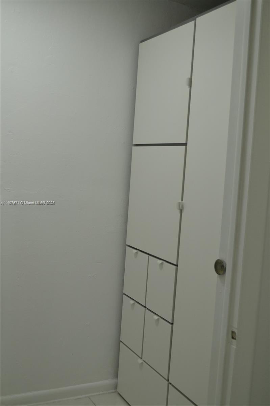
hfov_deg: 34.2
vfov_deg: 49.6
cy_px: 203
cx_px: 135
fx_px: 439
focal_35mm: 39
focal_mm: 26
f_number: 5
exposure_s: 1/100
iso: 400
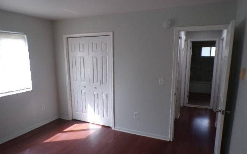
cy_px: 87
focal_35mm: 26
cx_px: 122
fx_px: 175
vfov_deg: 47.5
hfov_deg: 70.4
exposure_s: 1/34
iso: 120
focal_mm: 4.3
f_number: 3
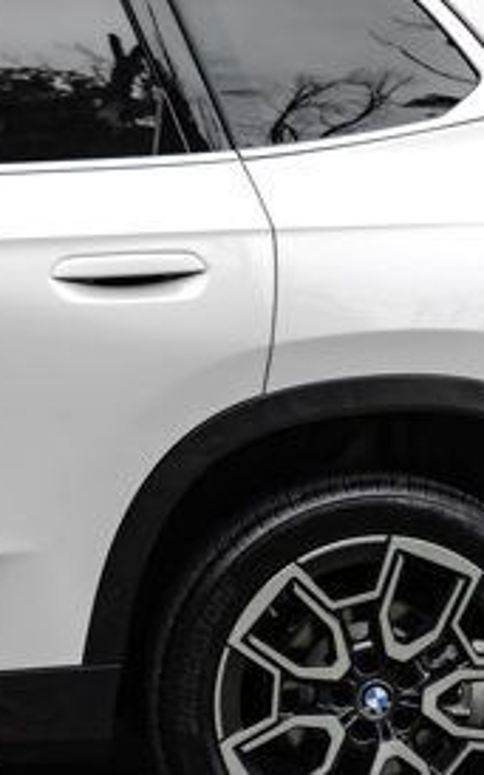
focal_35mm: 143
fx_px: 3021
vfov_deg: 14.6
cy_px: 395
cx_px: 478
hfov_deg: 9.1
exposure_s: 1/500
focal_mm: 60
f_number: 4
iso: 400
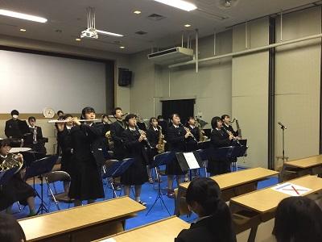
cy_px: 121
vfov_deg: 45.4
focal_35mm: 31
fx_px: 288
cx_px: 161
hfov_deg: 58.4
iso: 200
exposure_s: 1/20
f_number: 2.4
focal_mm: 3.3
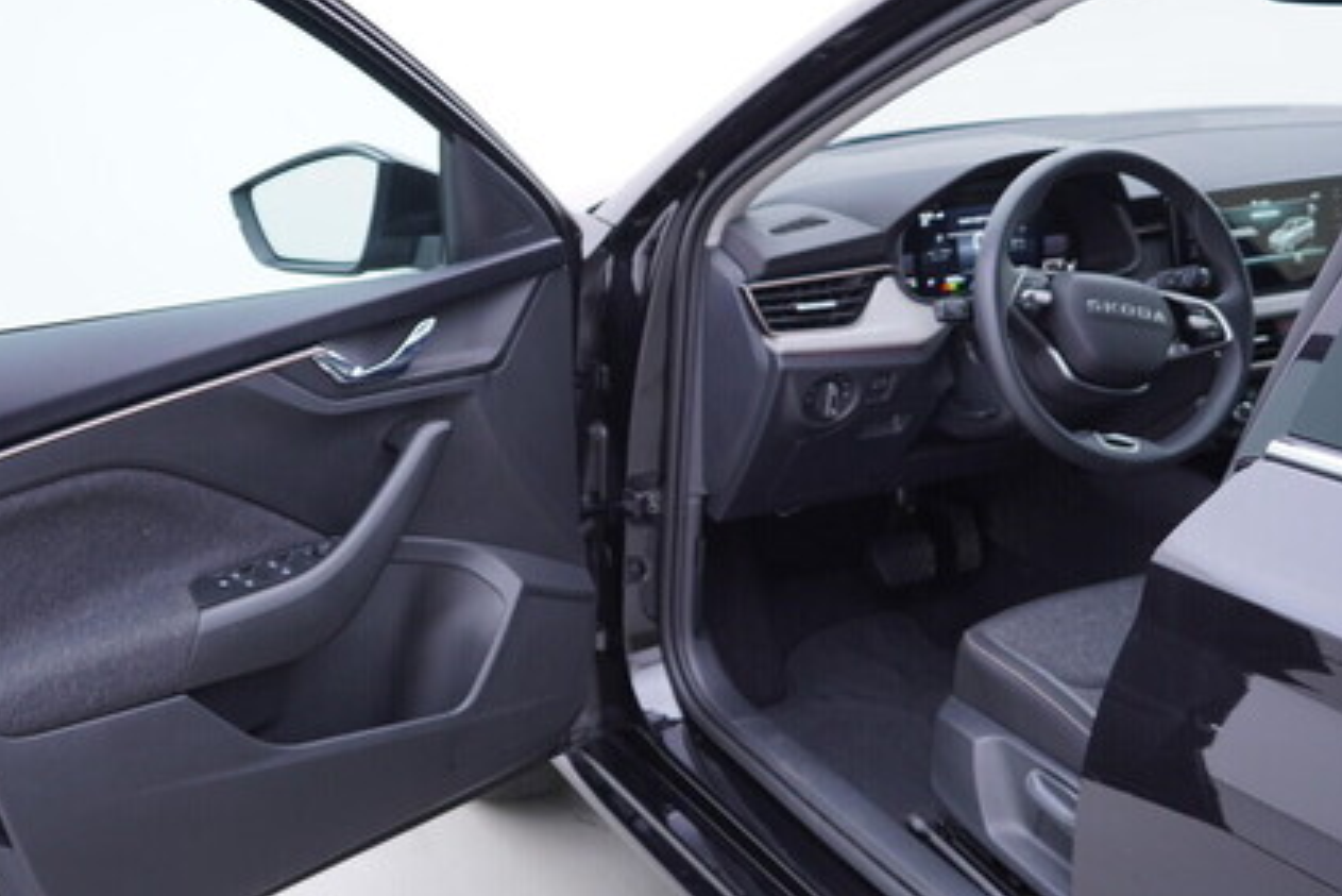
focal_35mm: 47
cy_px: 489
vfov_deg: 28.7
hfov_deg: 41.9
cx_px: 606
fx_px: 1753
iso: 125
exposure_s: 1/40
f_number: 2.8
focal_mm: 24
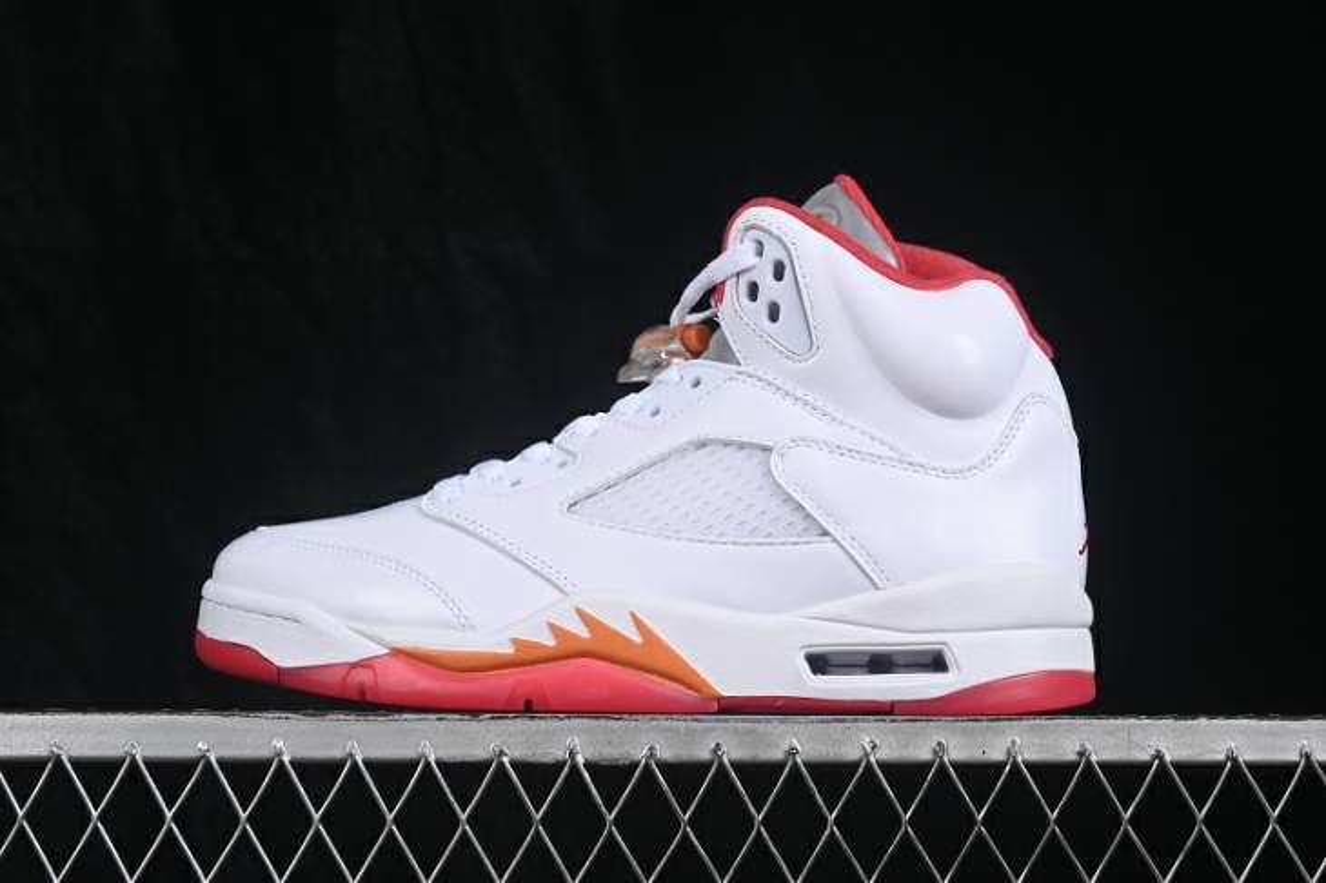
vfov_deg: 18.2
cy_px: 442
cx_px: 663
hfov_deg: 27.0
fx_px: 2761
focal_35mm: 75
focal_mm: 50
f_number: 8
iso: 160
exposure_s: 1/80
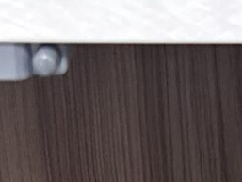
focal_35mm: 191
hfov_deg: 10.3
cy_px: 563
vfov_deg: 6.9
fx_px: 1336
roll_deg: +1.1
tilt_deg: -36.1
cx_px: 228
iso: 400
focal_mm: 6.86
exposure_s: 1/60
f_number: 1.78
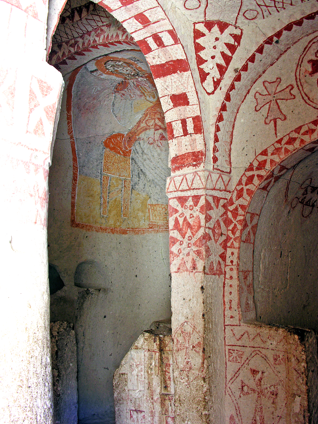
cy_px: 209
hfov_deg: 39.7
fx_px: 441
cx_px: 158
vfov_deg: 51.4
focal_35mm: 36
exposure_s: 1/3.9
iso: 50
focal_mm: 8.9
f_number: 2.8
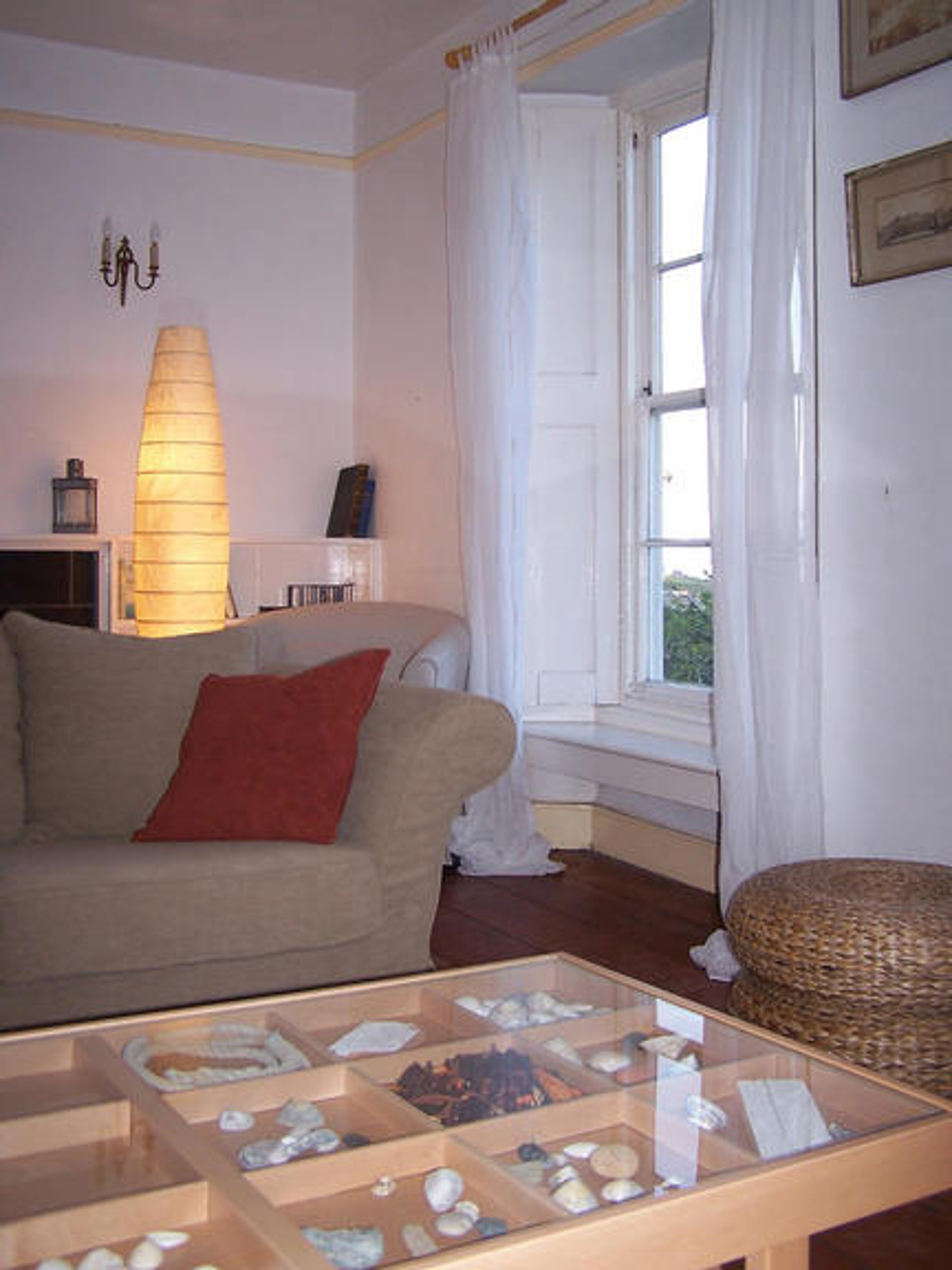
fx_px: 1393
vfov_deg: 49.0
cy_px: 635
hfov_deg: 37.7
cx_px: 476
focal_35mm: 38
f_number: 2.8
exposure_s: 1/60
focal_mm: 6.3
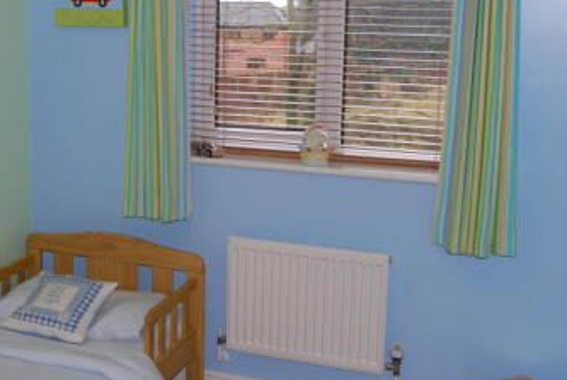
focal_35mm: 53
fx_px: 836
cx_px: 183
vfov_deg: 25.5
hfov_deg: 37.0
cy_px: 137
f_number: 3.5
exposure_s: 1/60
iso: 200
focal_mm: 18
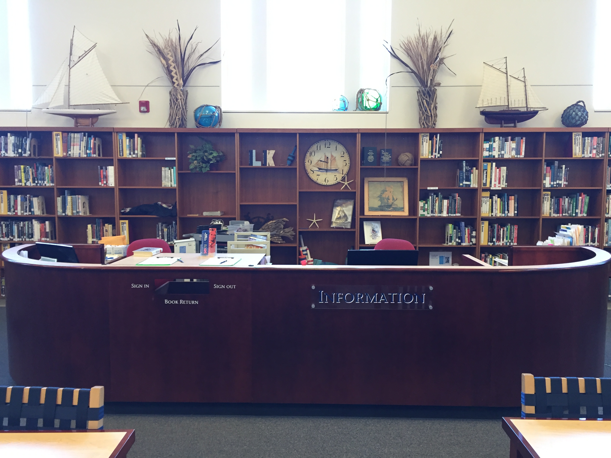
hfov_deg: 61.7
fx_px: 512
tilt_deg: -5.1
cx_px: 306
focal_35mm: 29
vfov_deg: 48.2
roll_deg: -1.1
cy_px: 229
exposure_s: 1/30
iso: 125
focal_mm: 4.15
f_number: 2.2
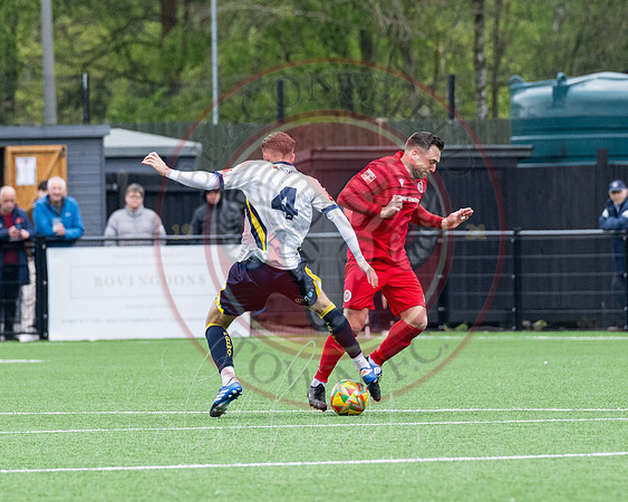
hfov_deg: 3.4
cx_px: 344
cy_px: 260
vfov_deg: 2.7
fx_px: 10639
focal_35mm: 573
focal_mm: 200
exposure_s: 1/1600
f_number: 4
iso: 500
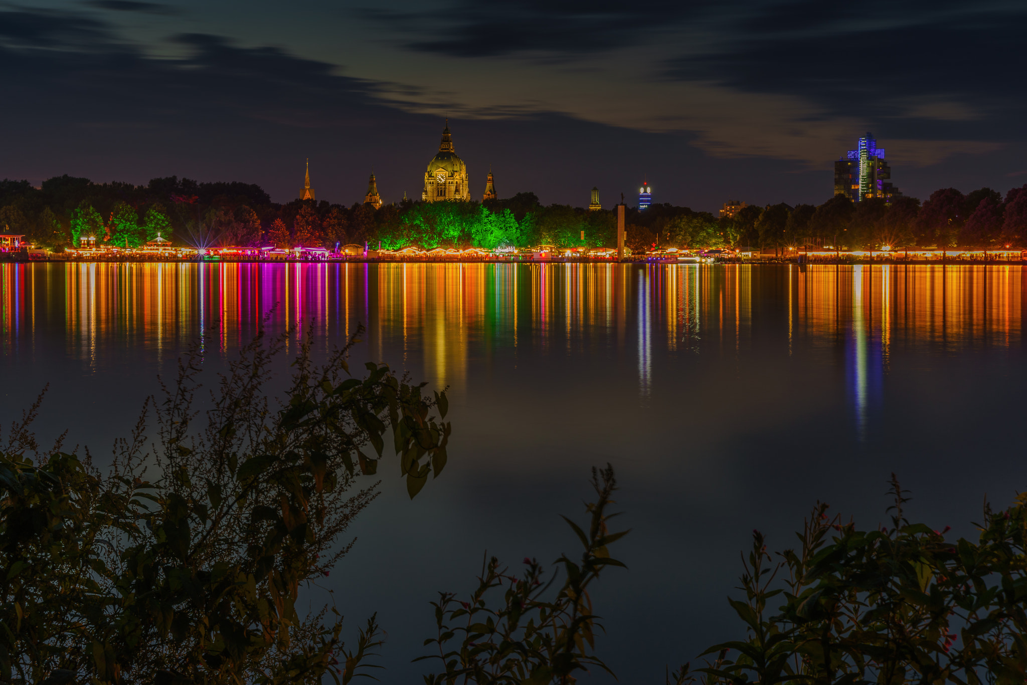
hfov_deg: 38.2
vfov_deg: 26.0
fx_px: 1484
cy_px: 342
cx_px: 514
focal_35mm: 52
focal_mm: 52
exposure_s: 65
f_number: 16
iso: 100
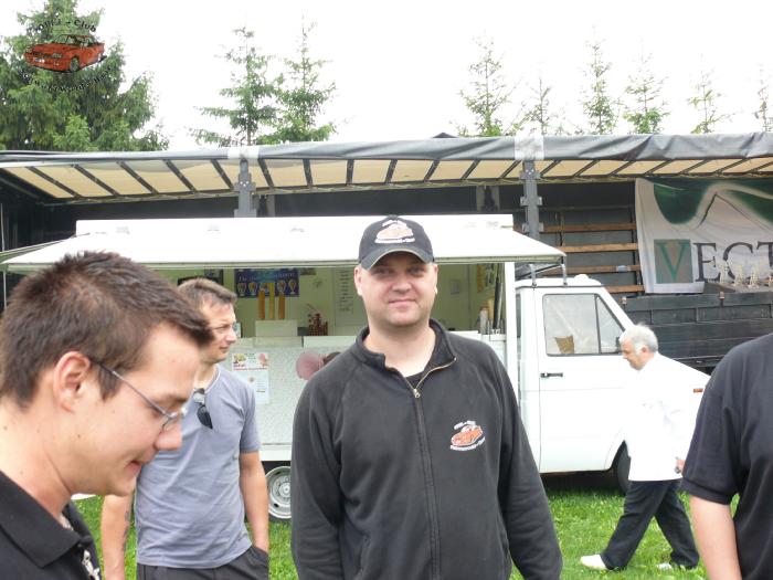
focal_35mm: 35
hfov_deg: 52.6
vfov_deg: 40.7
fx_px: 782
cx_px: 386
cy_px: 290
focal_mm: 7.4
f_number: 3.6
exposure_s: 1/100
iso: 100
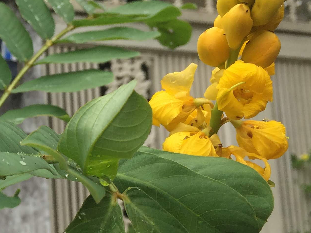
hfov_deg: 23.9
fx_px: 674
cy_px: 121
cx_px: -54
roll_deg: +1.1
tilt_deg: +11.4
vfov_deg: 19.6
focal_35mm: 75
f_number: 2.2
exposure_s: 1/1130
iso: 32
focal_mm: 4.15
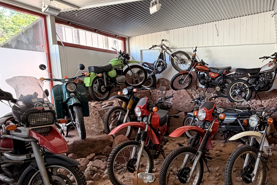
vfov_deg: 39.6
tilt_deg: -8.9
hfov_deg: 53.9
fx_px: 254
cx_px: 216
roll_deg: -0.1
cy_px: 119
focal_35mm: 33
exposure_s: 1/50
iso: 200
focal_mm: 2.22
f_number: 2.2
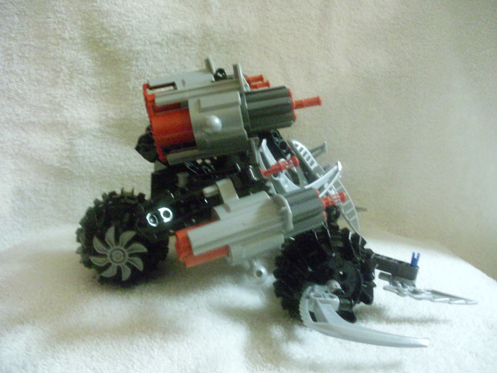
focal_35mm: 38
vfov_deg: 37.7
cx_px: 248
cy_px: 186
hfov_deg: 49.0
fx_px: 546
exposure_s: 1/13
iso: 1600
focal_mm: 6.3
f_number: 3.1
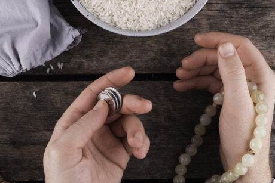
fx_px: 665
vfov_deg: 15.7
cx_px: 125
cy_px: 117
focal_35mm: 87
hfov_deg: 23.4
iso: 100
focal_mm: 50
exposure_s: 1/100
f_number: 9
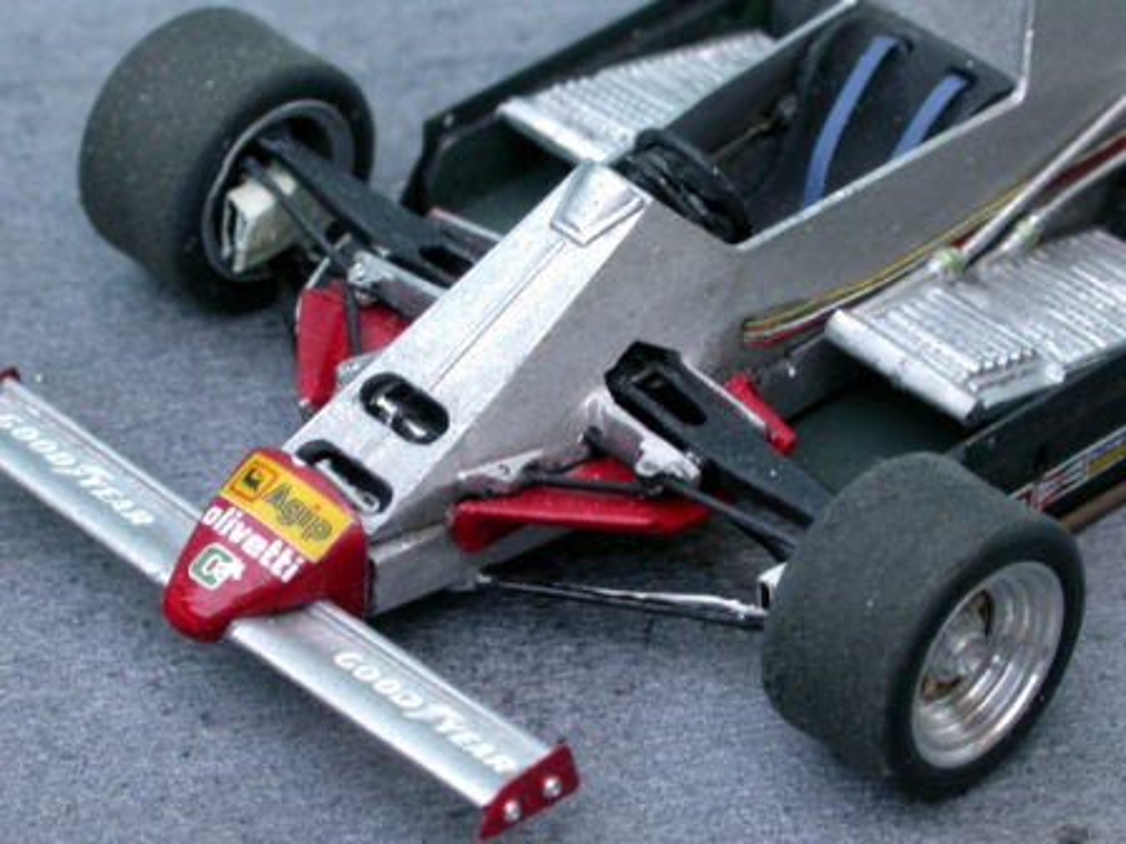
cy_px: 422
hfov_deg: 13.4
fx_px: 4782
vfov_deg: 10.1
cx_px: 563
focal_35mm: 147
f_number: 10
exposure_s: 1/7.1
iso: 100
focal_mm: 30.4
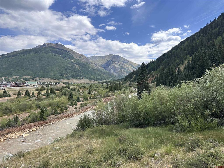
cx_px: 112
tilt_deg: +1.0
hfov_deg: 71.6
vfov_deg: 56.8
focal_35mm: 24
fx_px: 155
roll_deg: +0.3
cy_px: 84
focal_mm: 6.86
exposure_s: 1/3861
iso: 80
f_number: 1.78
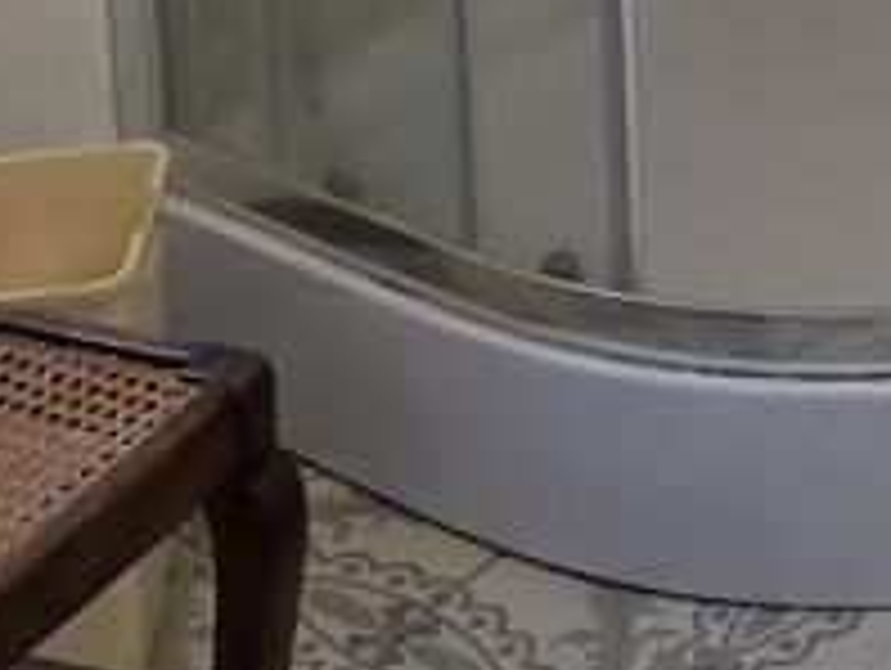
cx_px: 1359
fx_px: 2989
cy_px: -922
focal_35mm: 116
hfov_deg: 15.5
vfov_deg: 10.9
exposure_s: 1/100
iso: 125
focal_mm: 6.3
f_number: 1.7
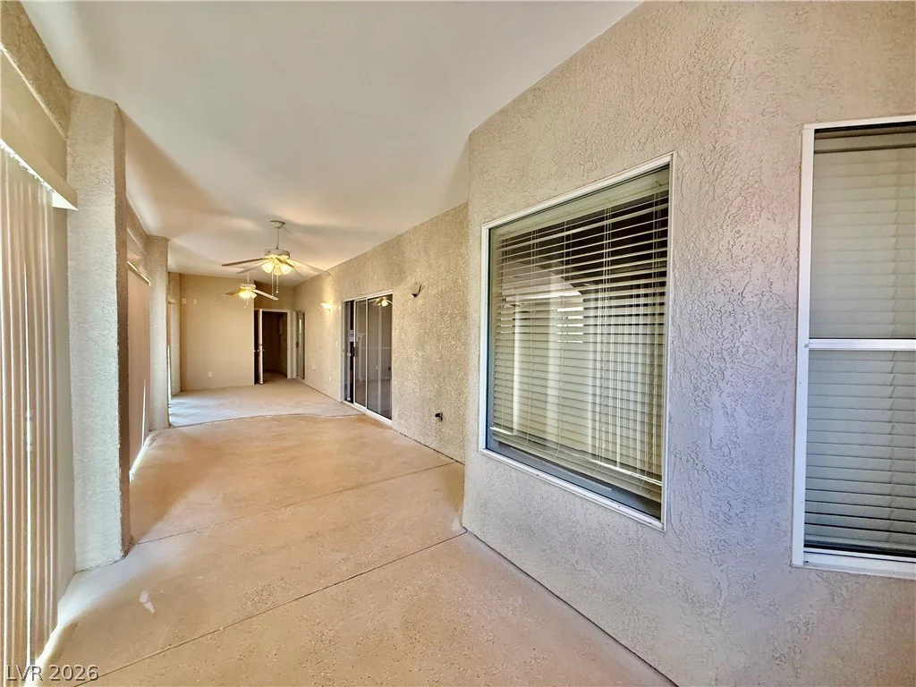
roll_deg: -0.6
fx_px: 370
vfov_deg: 85.7
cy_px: 344
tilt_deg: -0.4
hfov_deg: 102.1
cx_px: 458
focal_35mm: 14
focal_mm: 2.22
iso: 500
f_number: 2.2
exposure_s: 1/120
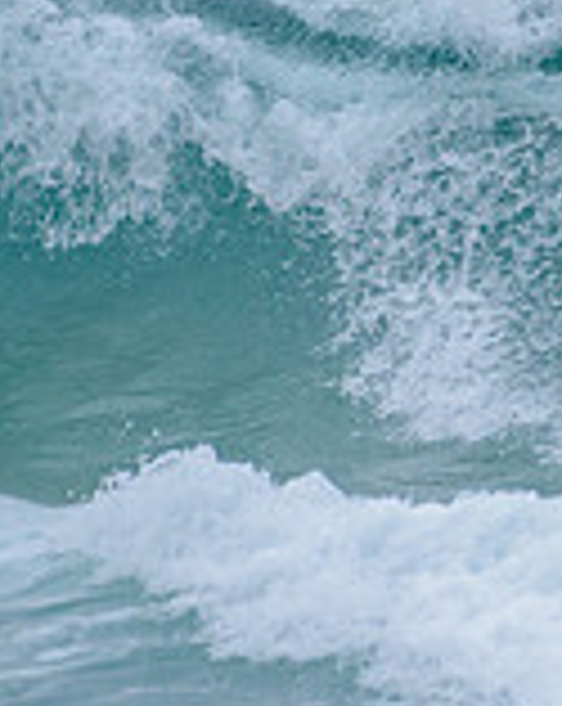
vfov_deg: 0.9
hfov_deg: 0.7
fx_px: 44415
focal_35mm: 2130
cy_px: 218
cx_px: 1263
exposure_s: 1/2000
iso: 1400
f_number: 5.6
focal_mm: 500
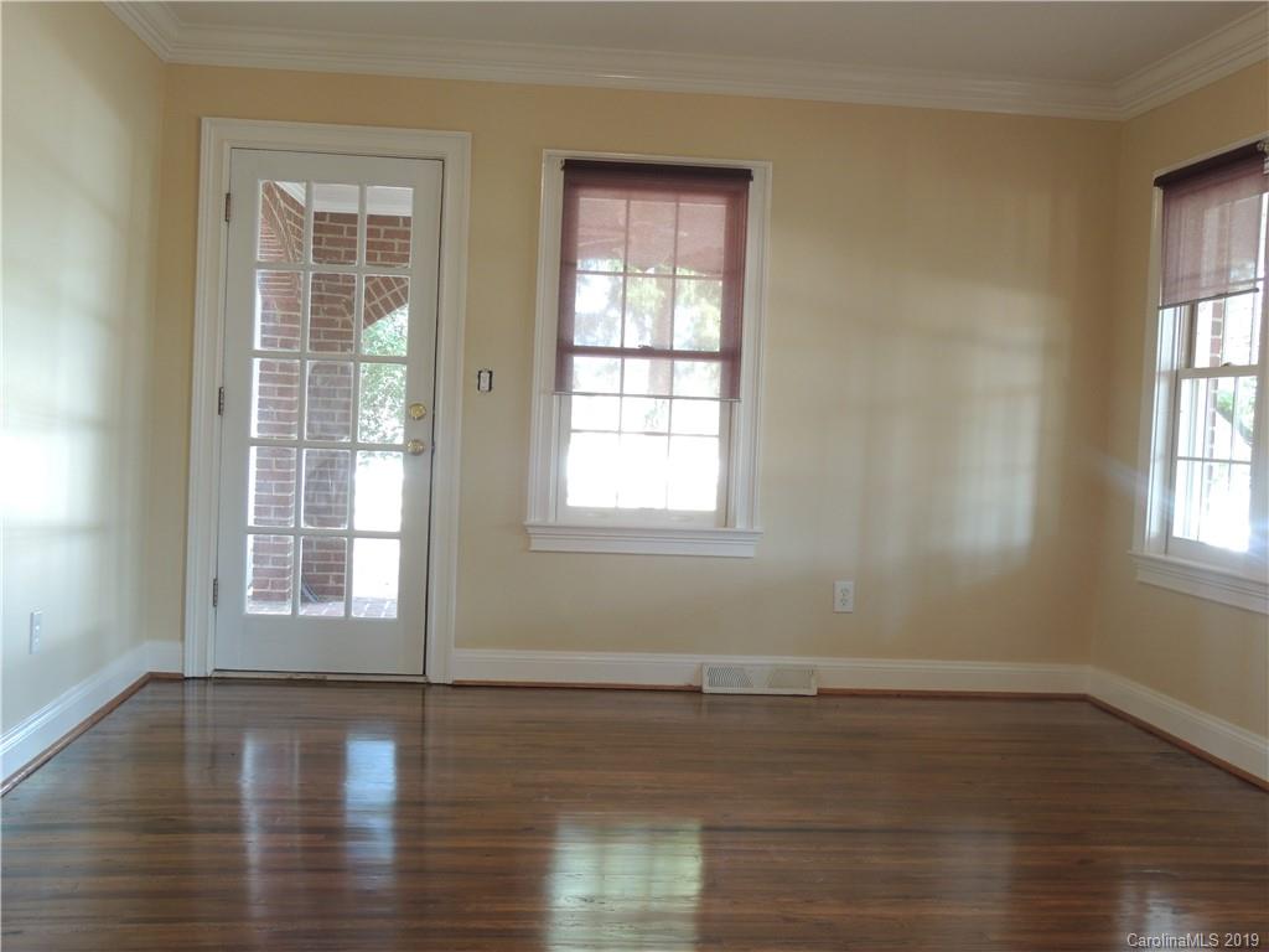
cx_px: 634
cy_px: 476
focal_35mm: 40
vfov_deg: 36.0
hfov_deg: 46.8
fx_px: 1466
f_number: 3.3
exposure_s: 1/15
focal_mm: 7.1
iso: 200
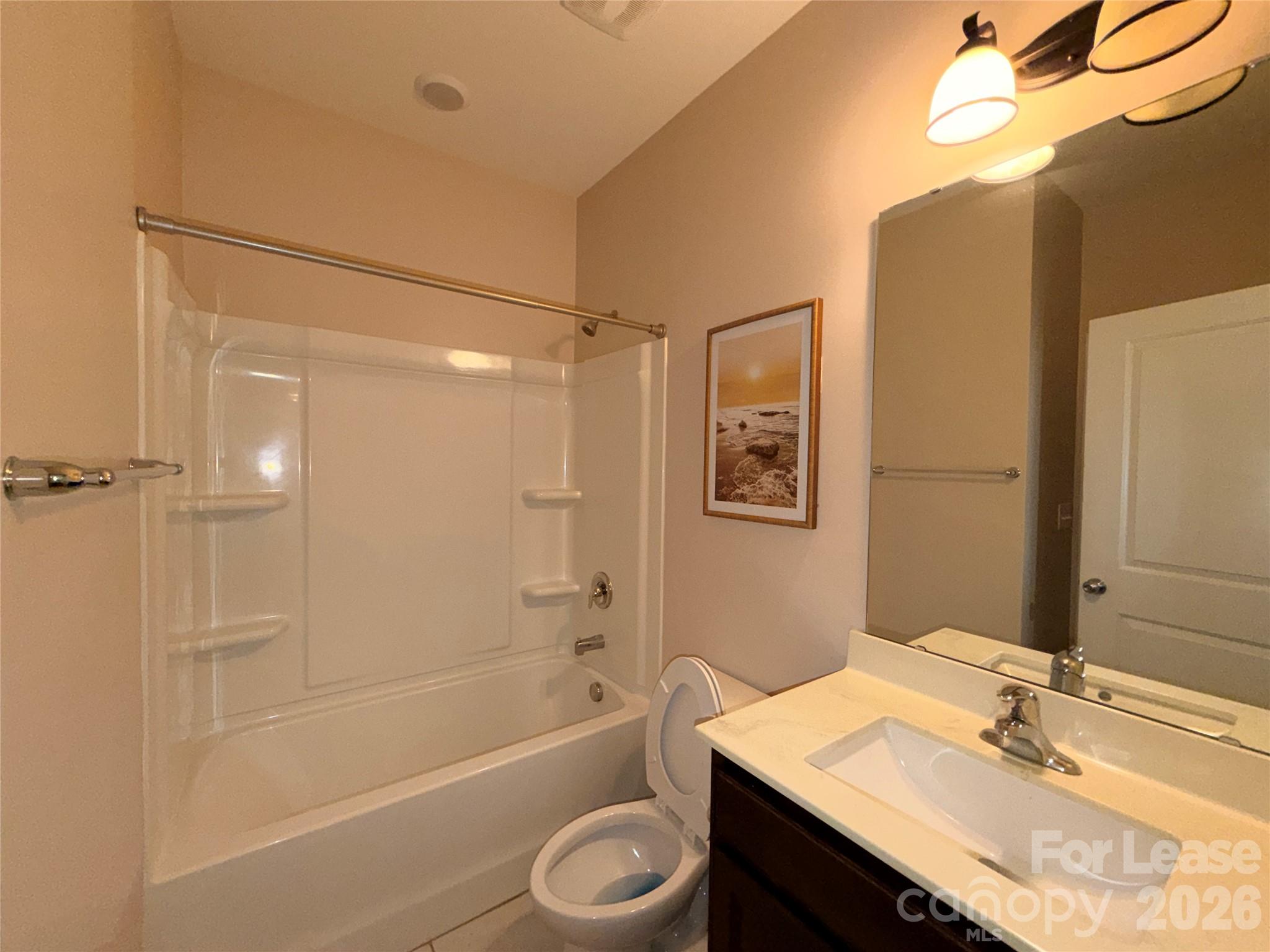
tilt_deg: -2.3
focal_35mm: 14
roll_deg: -1.2
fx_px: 514
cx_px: 635
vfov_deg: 85.7
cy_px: 476
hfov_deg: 102.1
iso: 125
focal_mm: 2.22
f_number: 2.2
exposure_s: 1/60
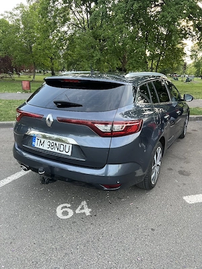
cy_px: 134
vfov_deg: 67.3
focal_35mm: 26
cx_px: 101
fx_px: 202
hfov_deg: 53.1
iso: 40
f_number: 1.5
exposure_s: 1/159
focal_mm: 5.7
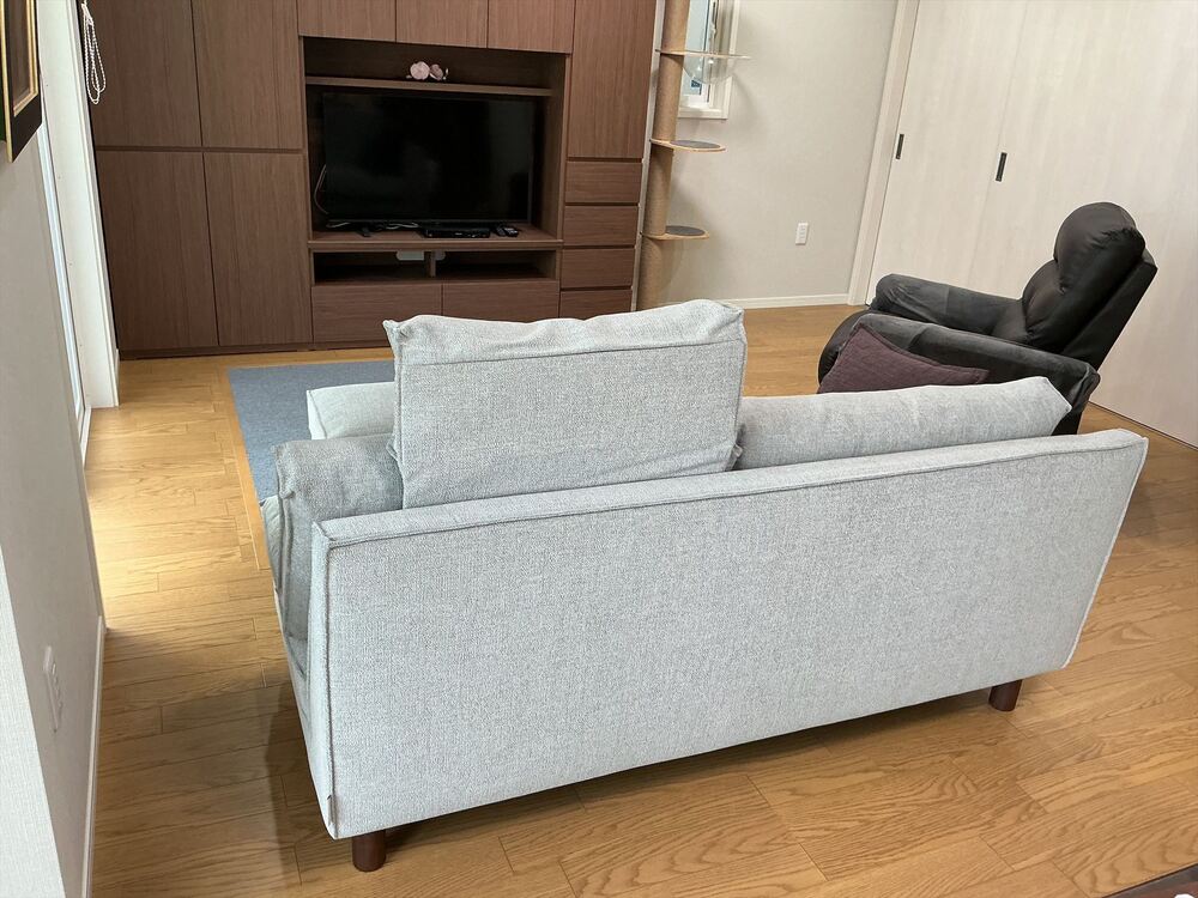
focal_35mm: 29
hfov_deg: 61.7
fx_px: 1004
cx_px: 599
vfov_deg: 48.2
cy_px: 449
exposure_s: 1/60
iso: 64
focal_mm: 3
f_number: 1.8
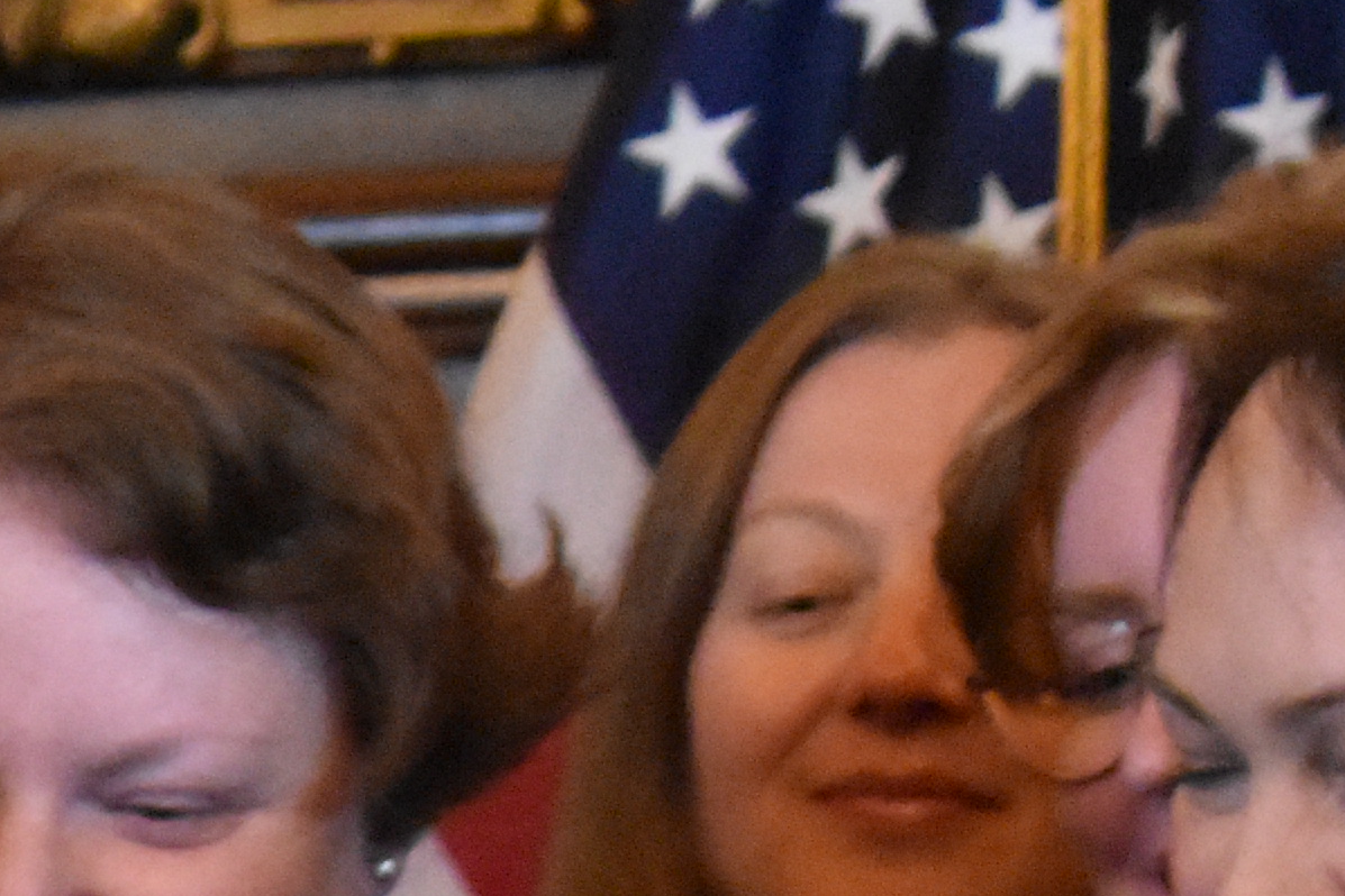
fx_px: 15448
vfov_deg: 3.3
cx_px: -1915
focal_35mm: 414
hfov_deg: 4.8
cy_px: 2159
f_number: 5.6
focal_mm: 55
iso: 6400
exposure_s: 1/60
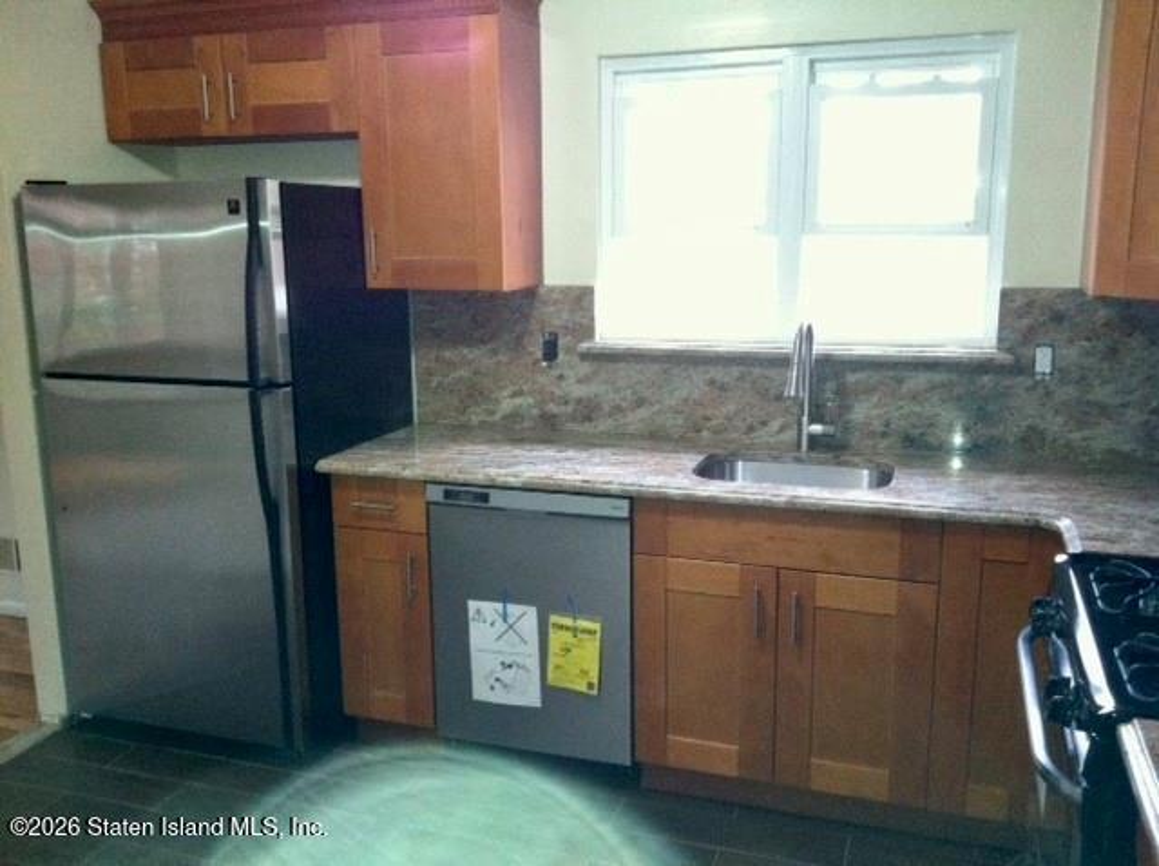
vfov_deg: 40.6
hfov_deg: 52.7
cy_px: 433
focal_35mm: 35
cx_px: 580
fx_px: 1170
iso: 320
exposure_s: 1/15
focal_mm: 3.85
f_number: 2.8
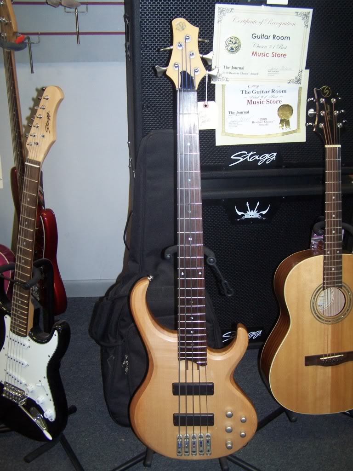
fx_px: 517
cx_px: 176
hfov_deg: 37.7
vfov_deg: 49.0
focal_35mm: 38
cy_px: 236
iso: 140
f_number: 2.8
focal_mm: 6.3
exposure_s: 1/60
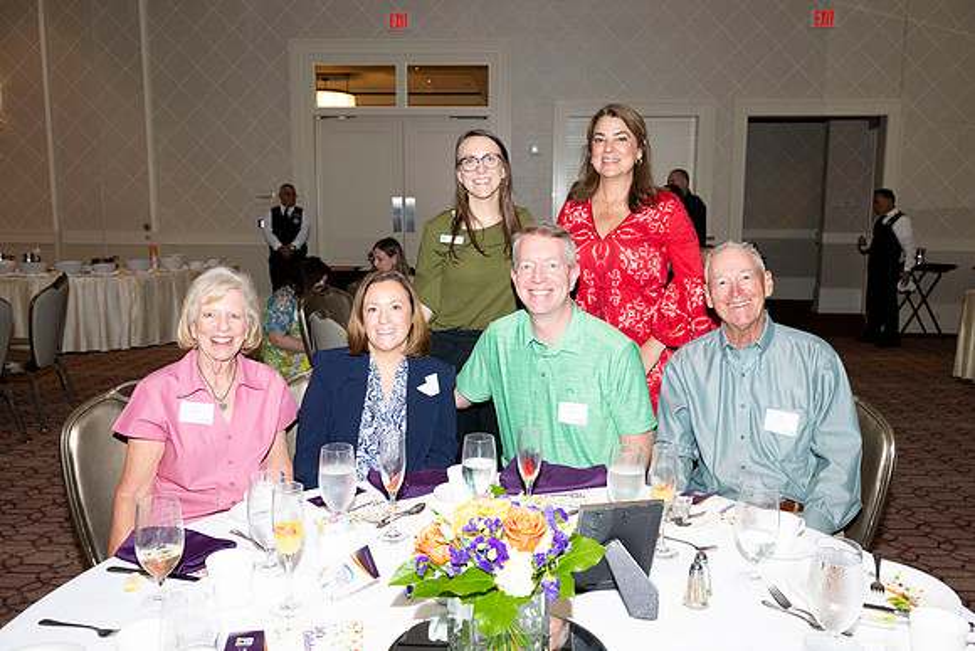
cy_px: 326
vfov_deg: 43.6
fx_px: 813
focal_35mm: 30
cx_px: 488
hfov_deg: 61.9
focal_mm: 30
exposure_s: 1/200
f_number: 5.6
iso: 800
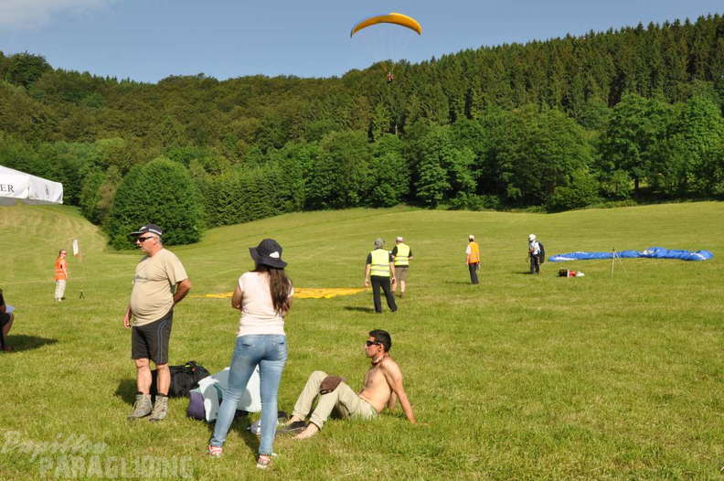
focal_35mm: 42
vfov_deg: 31.8
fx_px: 844
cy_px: 240
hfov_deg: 46.4
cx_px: 362
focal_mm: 28
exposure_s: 1/160
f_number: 13
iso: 200
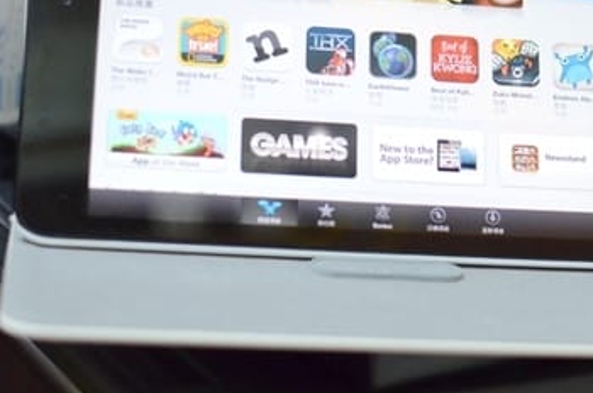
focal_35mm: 96
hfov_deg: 21.2
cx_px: 380
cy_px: 45
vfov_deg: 14.1
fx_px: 1577
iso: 1600
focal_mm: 35
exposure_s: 1/100
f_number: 3.2
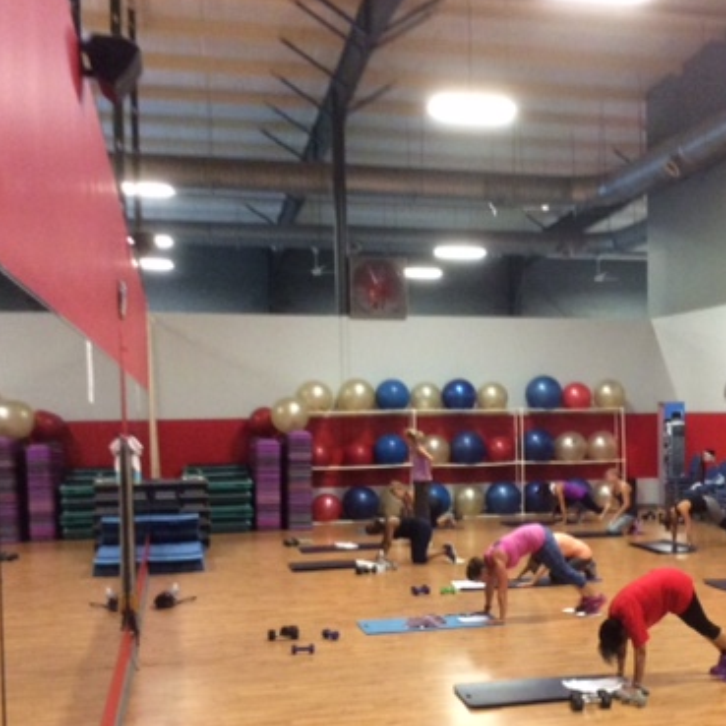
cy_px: 460
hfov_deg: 34.1
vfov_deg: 34.5
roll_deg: +2.3
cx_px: 527
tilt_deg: -3.5
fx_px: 1163
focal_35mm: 49
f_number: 2.4
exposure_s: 1/24
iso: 200
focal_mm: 3.3
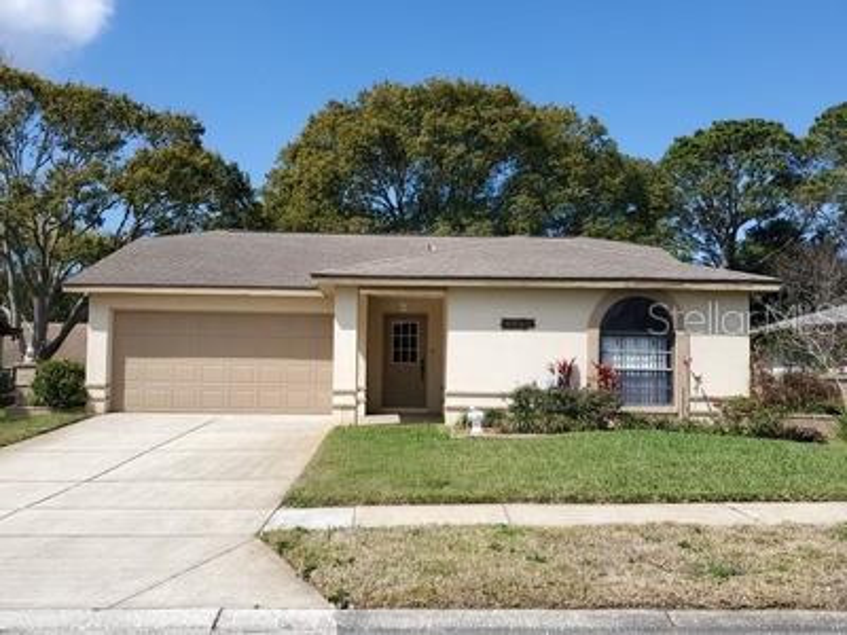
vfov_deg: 53.1
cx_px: 424
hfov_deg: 67.3
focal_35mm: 26
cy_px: 318
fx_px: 636
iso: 50
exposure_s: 1/3088
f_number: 1.5
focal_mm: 4.3
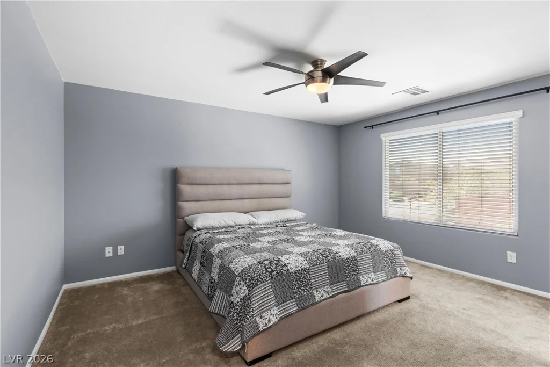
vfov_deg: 70.5
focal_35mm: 17
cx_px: 275
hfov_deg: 93.3
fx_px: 260
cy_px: 184
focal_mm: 17
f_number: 8
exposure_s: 1/2.5
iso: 400
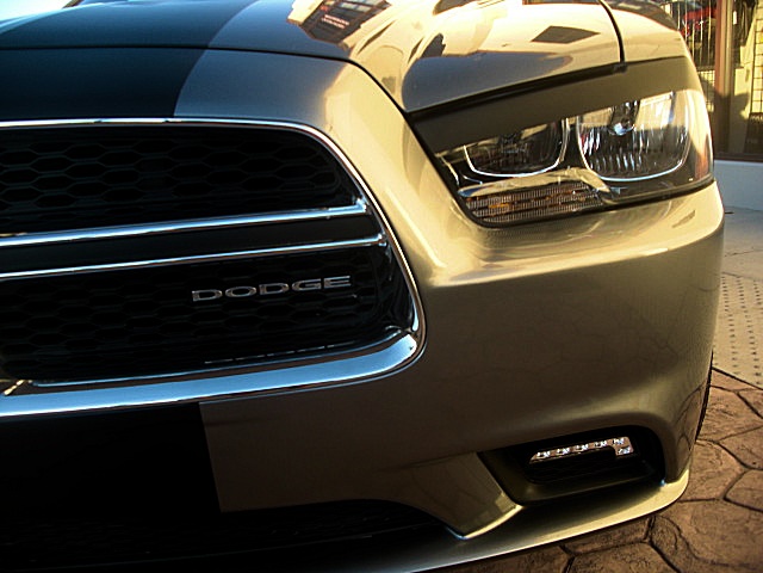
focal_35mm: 36
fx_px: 794
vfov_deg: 39.7
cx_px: 382
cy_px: 286
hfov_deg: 51.4
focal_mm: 6.3
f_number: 2.8
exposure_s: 1/100
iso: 50
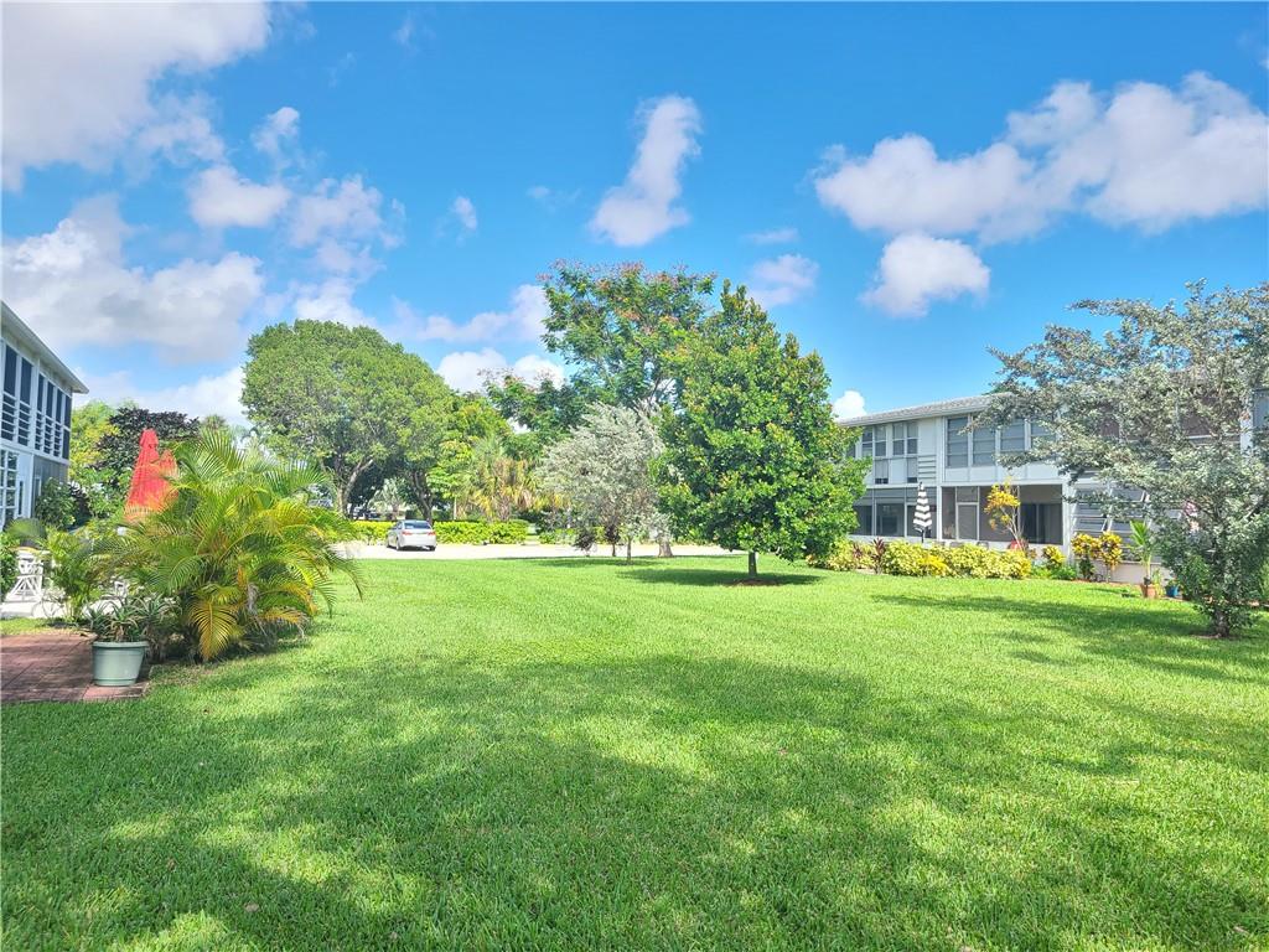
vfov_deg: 53.1
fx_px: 953
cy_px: 476
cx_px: 634
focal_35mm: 26
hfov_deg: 67.3
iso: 40
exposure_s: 1/616
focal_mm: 5.4
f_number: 1.8
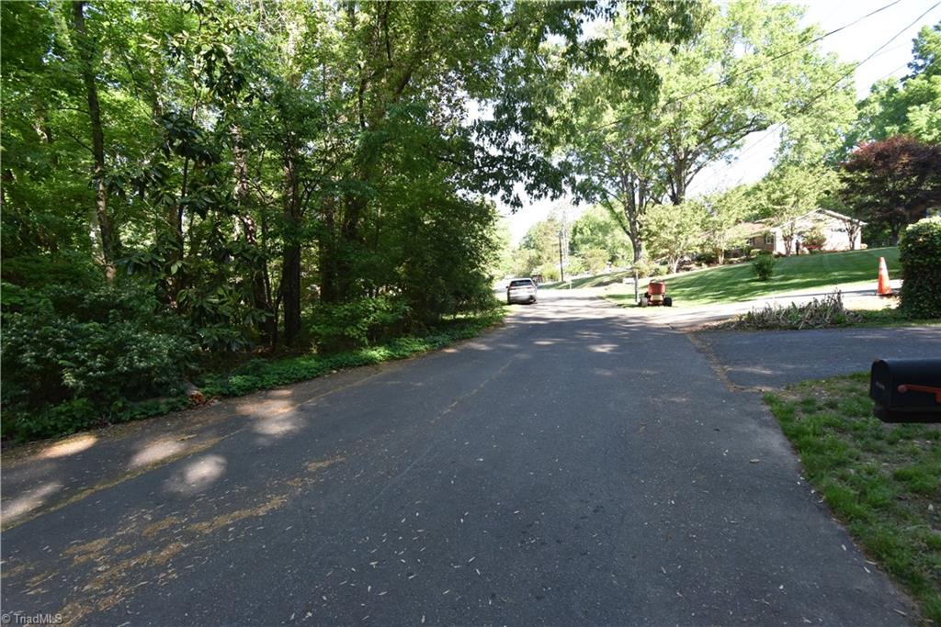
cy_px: 314
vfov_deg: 70.5
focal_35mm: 17
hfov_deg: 93.3
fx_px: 444
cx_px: 470
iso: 1250
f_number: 9
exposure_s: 1/320
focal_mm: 17
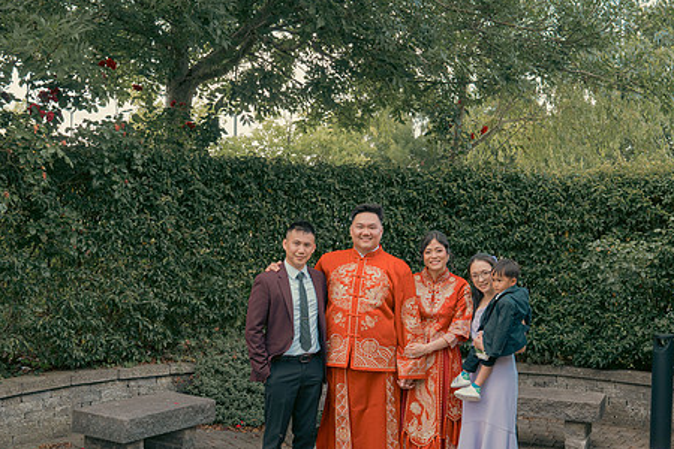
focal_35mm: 49
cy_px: 269
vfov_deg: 27.5
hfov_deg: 40.3
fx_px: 917
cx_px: 371
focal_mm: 38
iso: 640
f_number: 5.6
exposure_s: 1/160
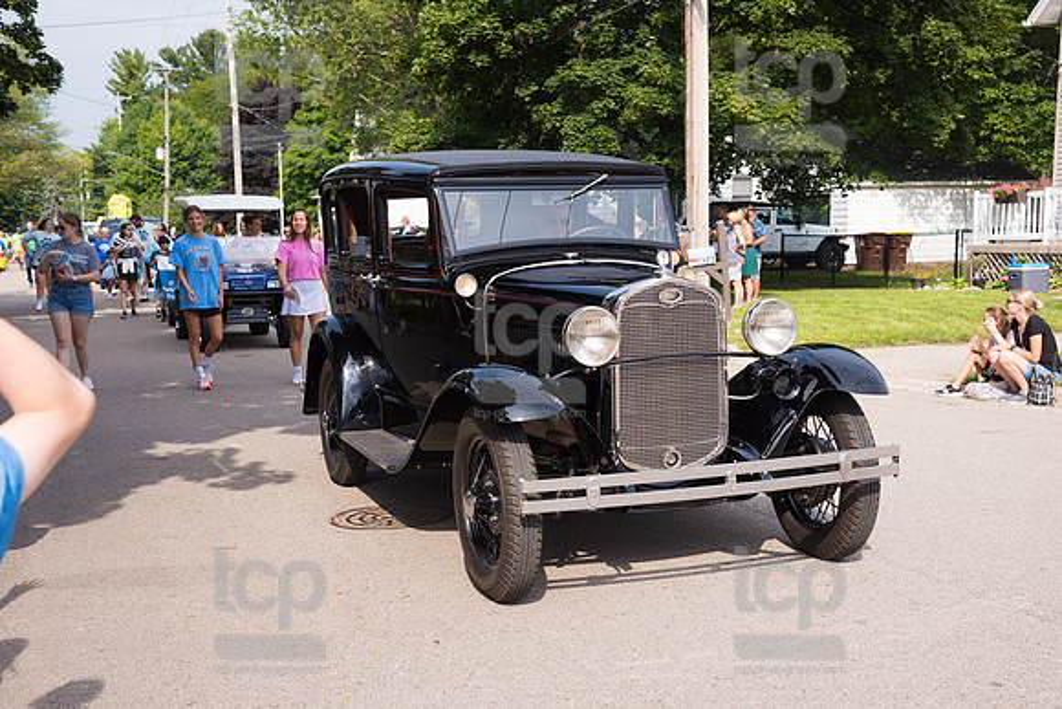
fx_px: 1357
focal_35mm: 46
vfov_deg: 29.3
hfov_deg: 42.7
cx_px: 531
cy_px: 354
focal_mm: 46
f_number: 6.3
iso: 320
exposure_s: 1/500
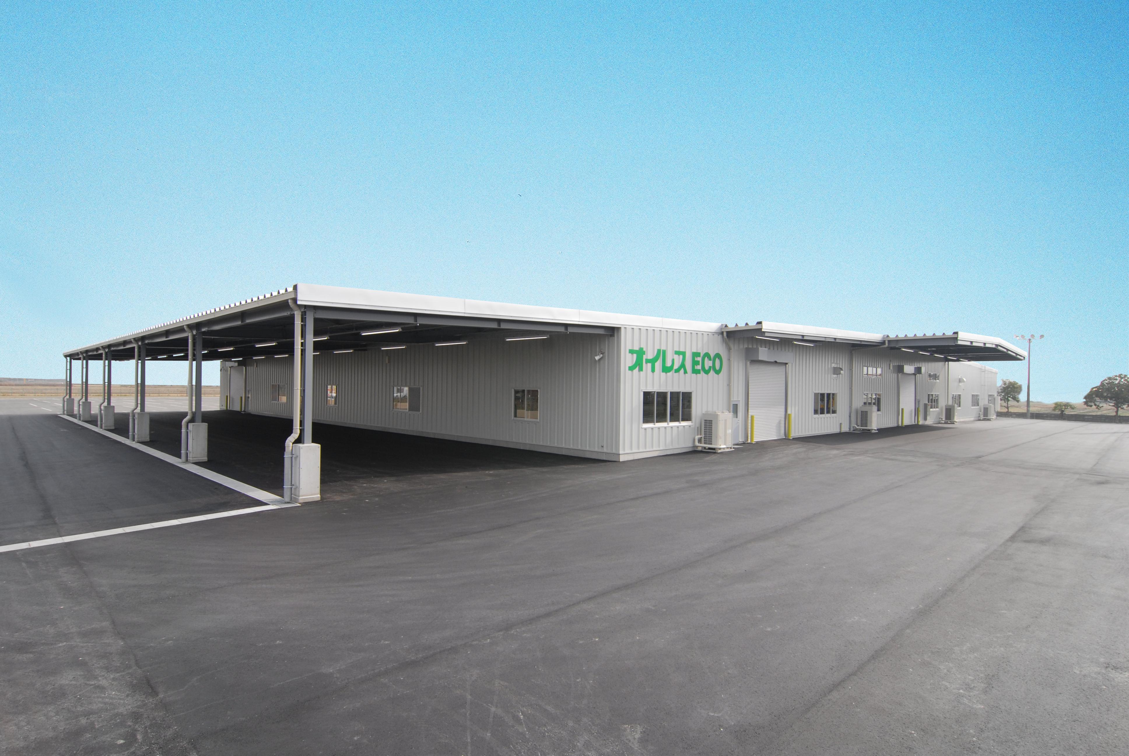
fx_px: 565
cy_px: 378
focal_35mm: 18
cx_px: 564
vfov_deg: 67.5
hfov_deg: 89.9
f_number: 8
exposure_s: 1/160
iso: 200
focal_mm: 12
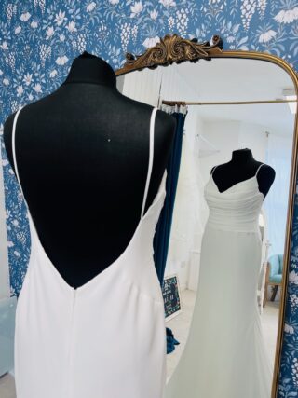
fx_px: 299
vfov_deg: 67.3
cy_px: 199
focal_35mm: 26
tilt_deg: -8.2
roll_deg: +0.8
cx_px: 149
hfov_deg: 53.0
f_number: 1.6
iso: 32
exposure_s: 1/107
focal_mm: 5.1
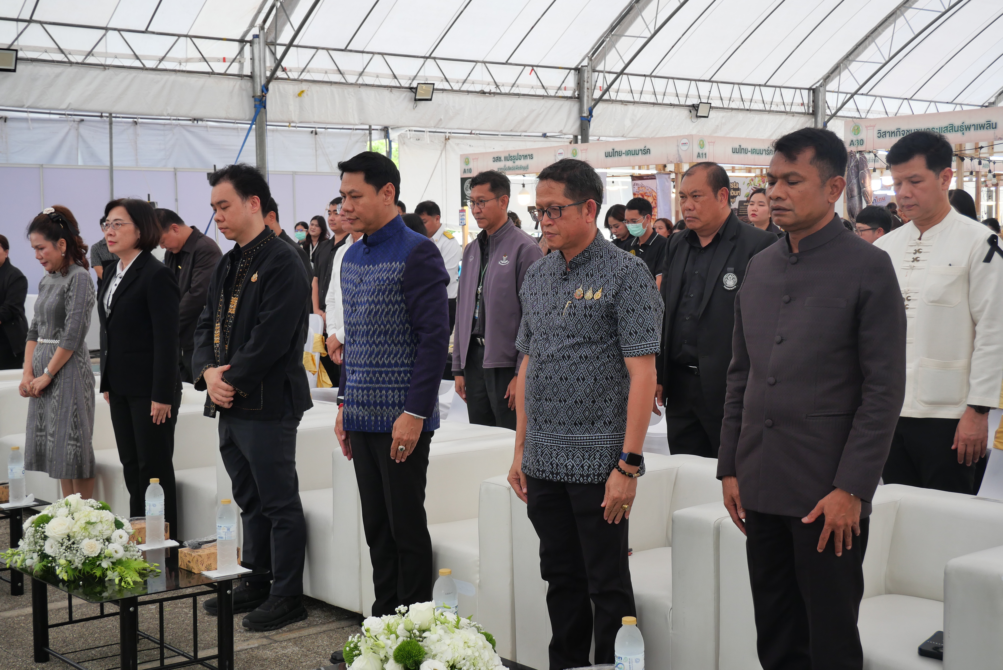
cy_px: 335
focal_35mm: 45
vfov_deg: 29.9
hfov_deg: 43.6
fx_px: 1254
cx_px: 502
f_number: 5.6
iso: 250
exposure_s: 1/60
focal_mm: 22
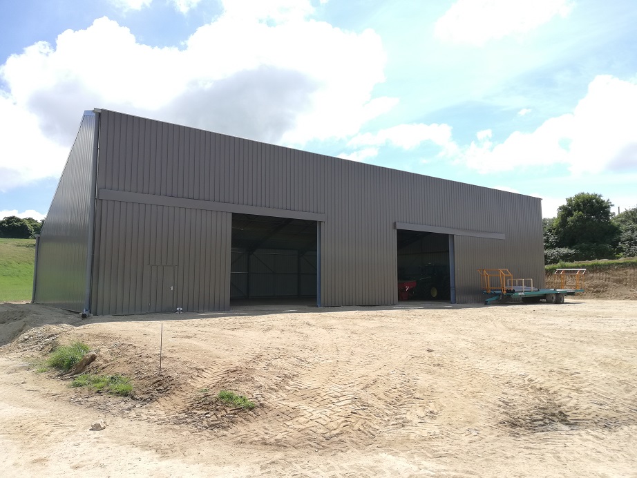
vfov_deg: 53.1
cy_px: 239
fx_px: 479
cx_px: 318
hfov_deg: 67.3
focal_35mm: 26
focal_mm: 3.81
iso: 50
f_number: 2.2
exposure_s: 1/745
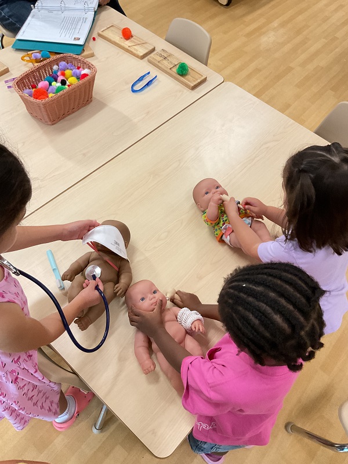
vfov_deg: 61.7
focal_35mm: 29
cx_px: 174
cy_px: 232
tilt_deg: -57.6
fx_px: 389
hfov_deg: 48.2
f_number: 1.8
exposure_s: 1/40
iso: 200
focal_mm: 3
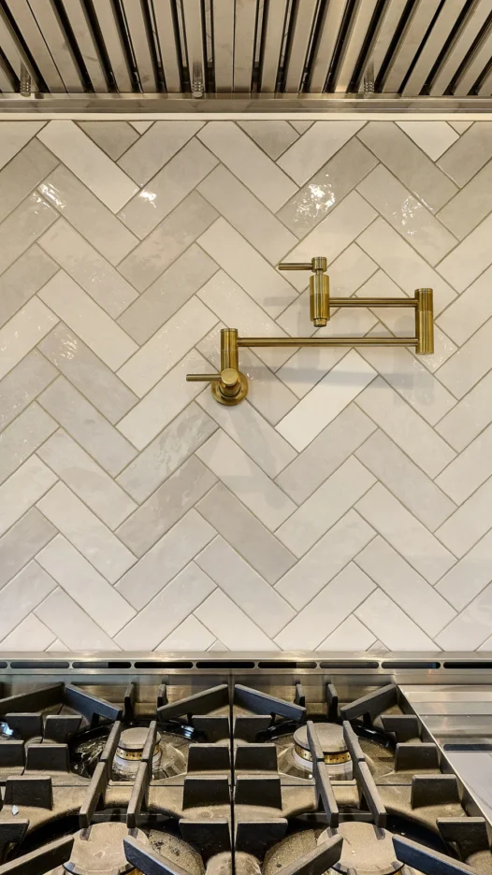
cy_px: 429
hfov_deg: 40.2
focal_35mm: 29
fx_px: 673
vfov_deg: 66.1
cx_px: 239
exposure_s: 1/20
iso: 400
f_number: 13
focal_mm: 18
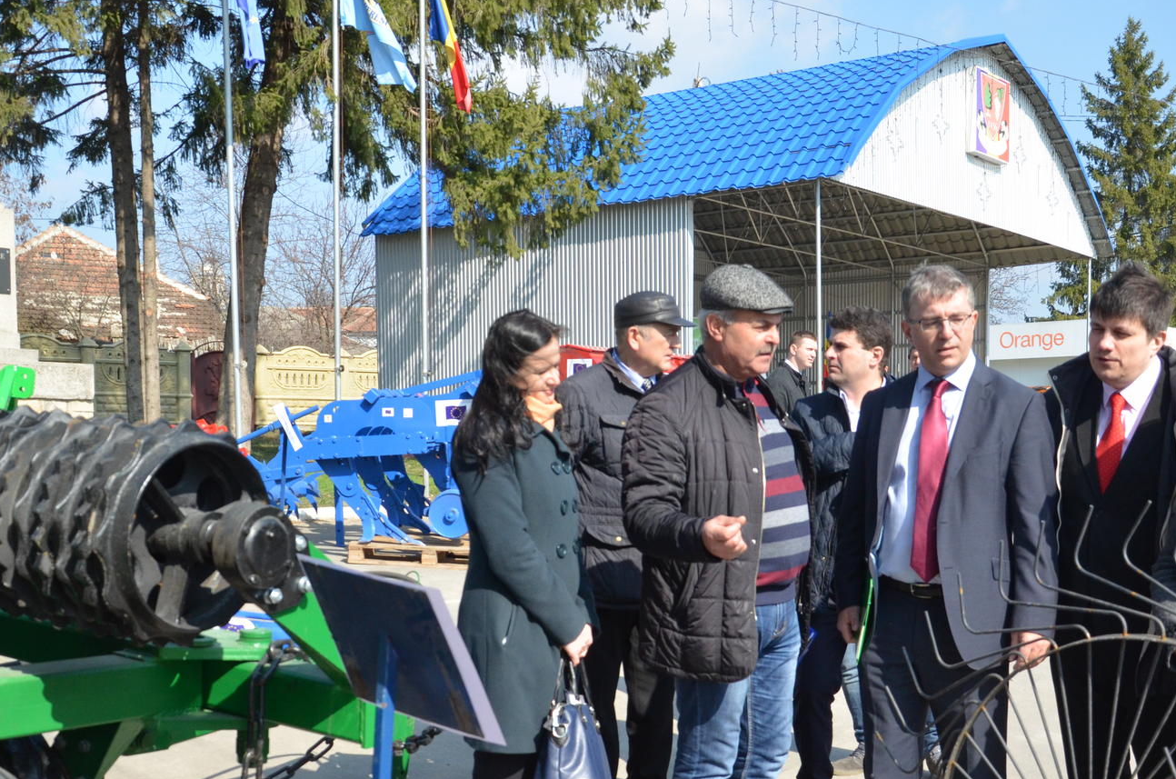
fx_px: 1524
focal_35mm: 47
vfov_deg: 28.5
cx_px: 582
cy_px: 523
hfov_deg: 42.2
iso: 800
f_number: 5.6
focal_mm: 21
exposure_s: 1/2500
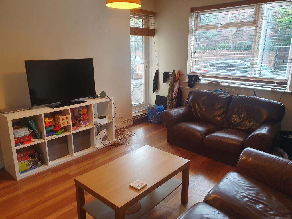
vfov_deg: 53.1
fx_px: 219
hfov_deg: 67.3
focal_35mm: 26
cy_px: 110
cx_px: 146
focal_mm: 4.32
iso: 250
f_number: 2.4
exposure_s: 1/50
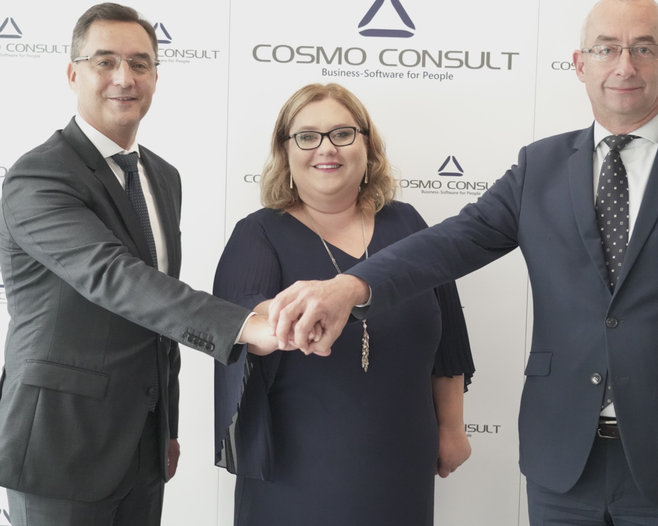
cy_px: 248
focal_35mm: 57
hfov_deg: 33.0
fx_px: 1110
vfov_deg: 26.7
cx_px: 357
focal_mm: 44
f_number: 4
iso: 8000
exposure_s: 1/200
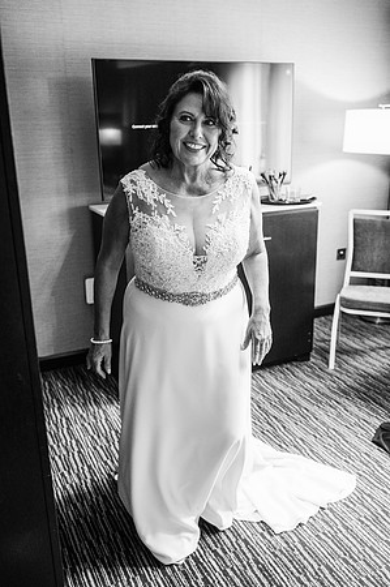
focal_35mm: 35
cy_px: 294
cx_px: 195
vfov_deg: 54.5
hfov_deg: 37.8
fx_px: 570
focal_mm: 35
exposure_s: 1/200
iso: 1000
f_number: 2.8
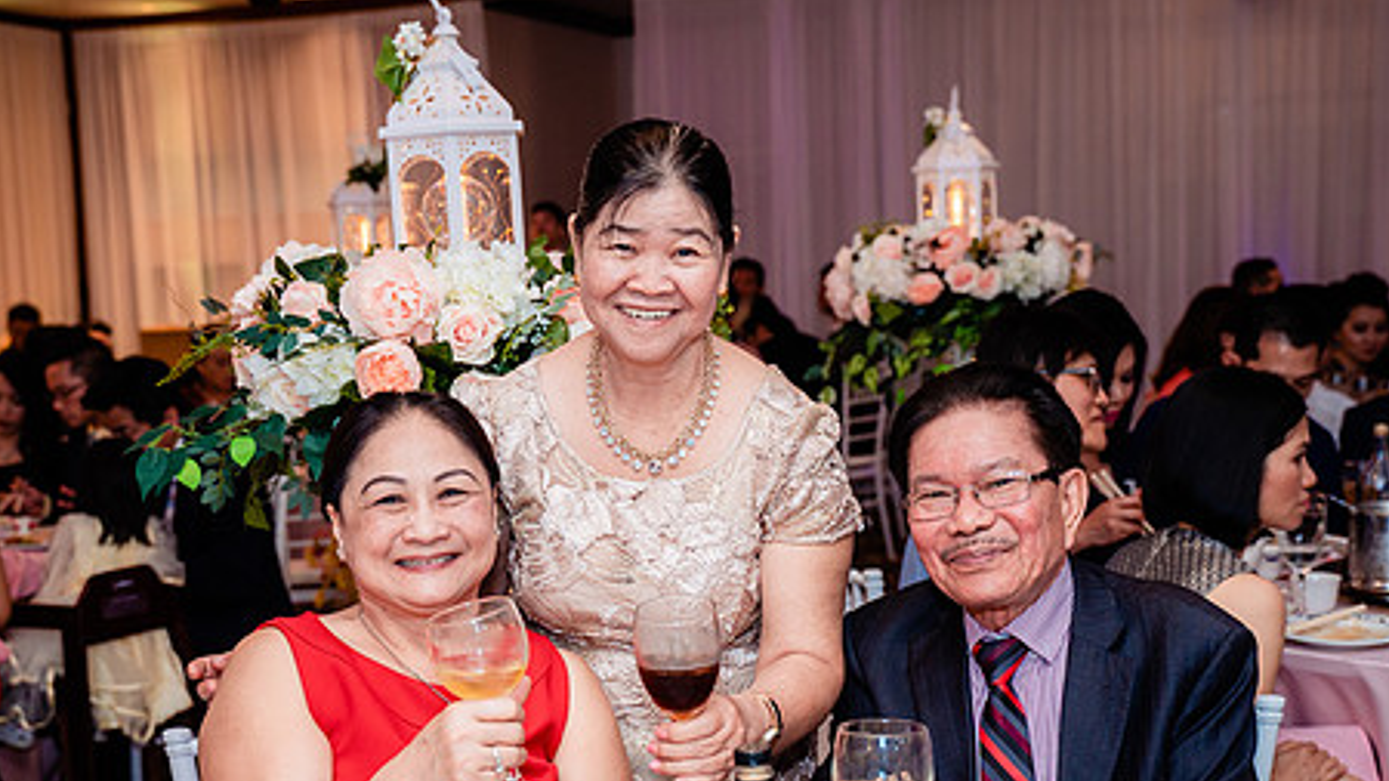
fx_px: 1989
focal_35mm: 54
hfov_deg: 38.5
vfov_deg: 22.1
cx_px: 691
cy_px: 514
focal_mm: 40
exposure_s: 1/160
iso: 640
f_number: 3.5
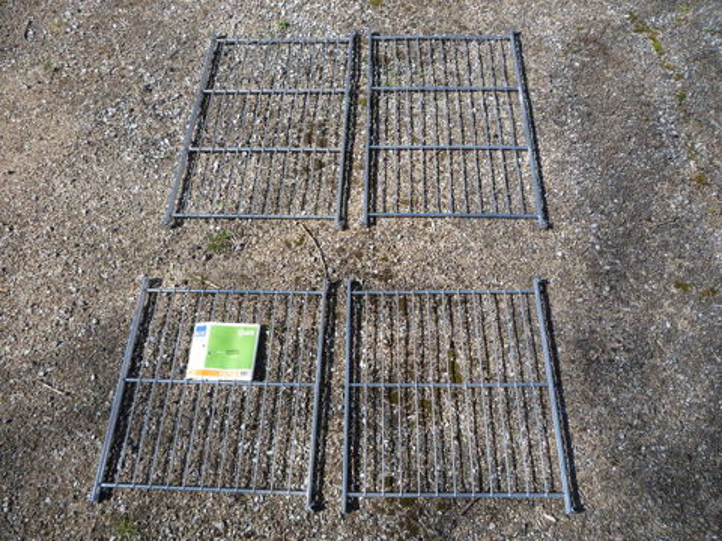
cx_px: 361
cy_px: 270
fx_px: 626
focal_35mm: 30
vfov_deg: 46.8
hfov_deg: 60.0
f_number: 4
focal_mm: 5.2
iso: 100
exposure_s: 1/400
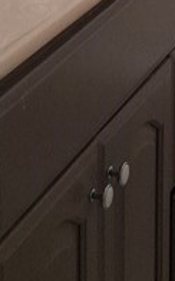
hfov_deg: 8.7
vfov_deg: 13.3
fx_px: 1102
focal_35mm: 144
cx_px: 307
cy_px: -199
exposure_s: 1/120
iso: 160
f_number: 1.8
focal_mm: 3.98
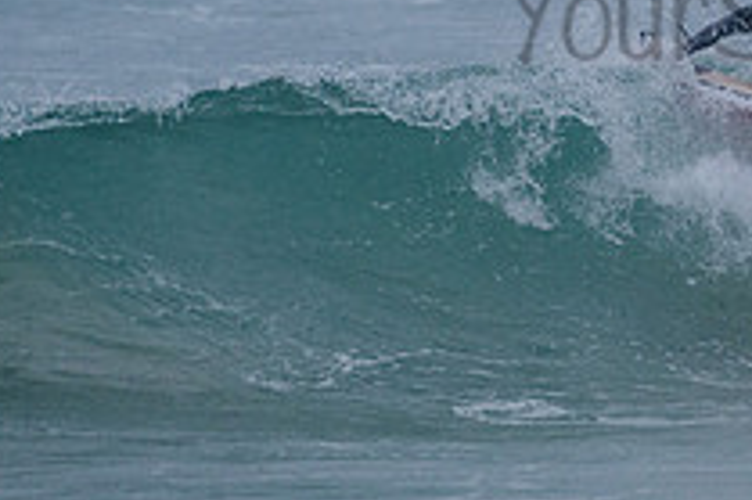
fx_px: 35482
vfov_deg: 0.8
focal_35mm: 1700
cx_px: 872
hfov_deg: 1.2
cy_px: 123
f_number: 5.6
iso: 450
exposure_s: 1/2000
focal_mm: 500
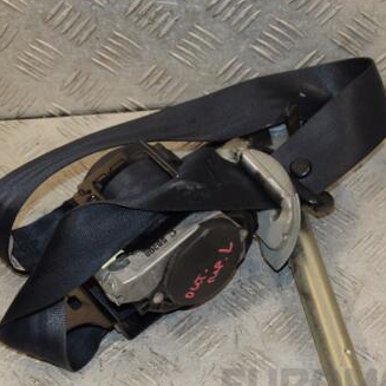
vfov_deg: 19.5
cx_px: 199
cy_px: 229
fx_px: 1123
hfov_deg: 19.5
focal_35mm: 89
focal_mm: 38
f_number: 6.3
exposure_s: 1/200
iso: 800
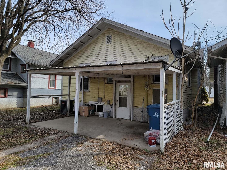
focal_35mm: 24
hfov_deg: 71.6
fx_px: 157
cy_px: 85
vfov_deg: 56.8
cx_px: 114
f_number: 1.8
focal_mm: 6.7
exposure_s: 1/624
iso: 16
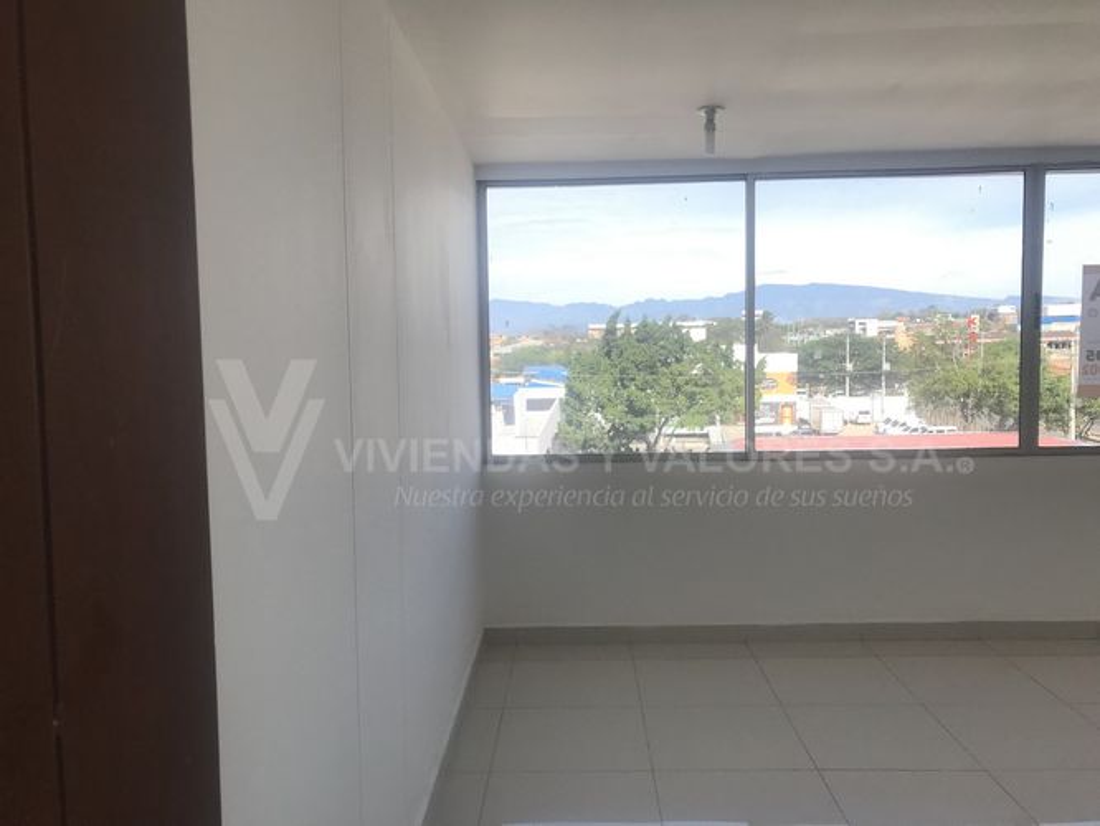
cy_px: 413
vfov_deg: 49.8
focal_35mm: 28
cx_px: 550
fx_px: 890
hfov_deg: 63.4
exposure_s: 1/1140
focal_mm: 3.99
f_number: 1.8
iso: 20
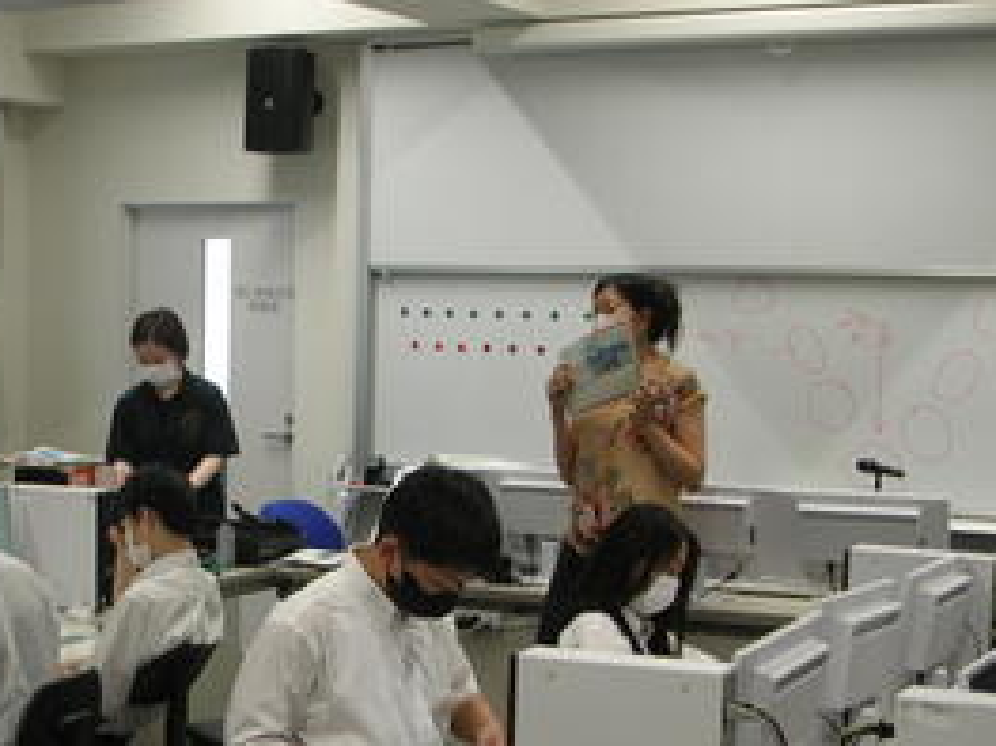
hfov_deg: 26.4
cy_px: 504
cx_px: 276
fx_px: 2099
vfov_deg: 20.1
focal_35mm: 73
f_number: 3.2
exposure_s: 1/18.6
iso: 50
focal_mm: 8
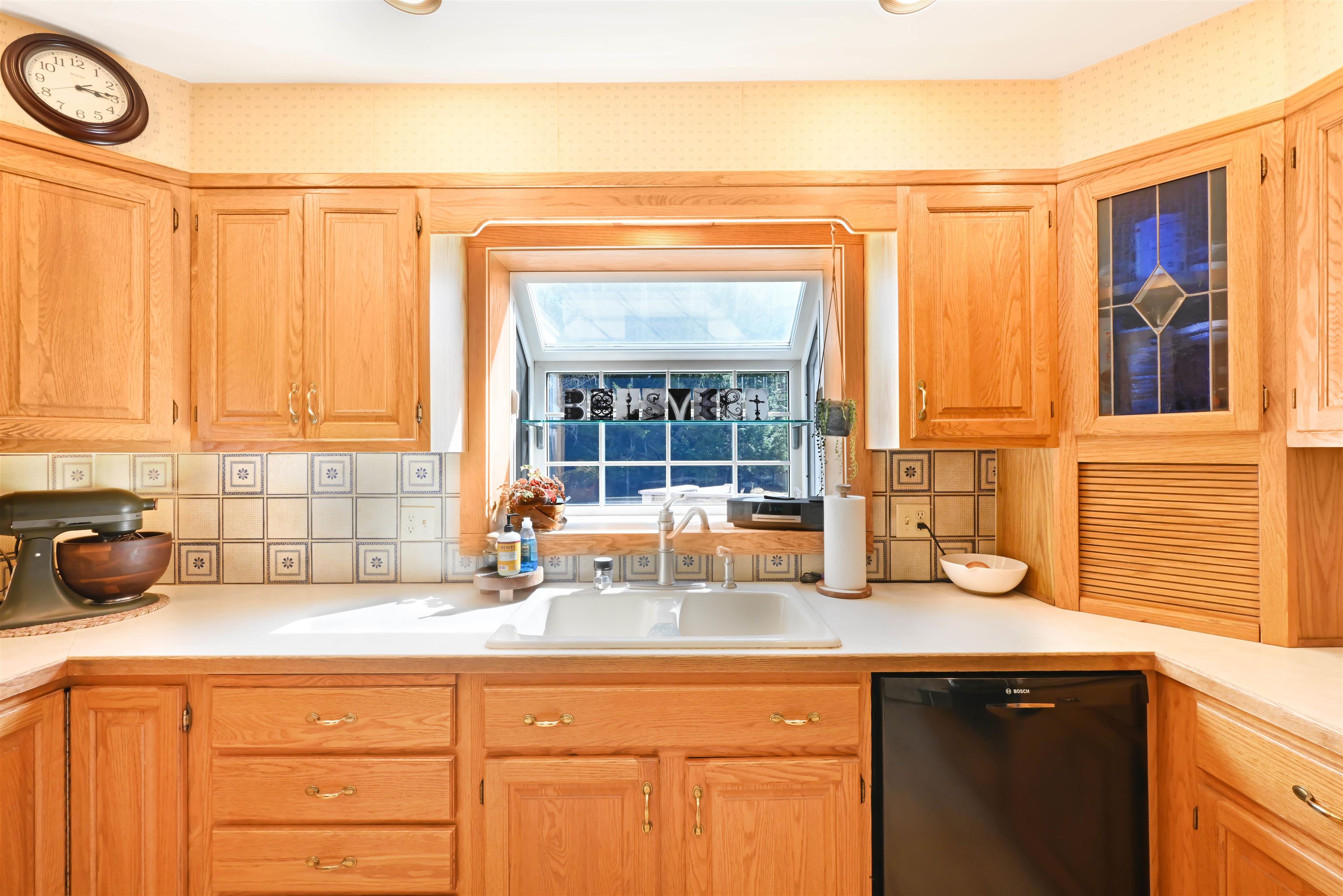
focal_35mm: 14
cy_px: 448
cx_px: 672
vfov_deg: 81.2
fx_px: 522
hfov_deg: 104.3
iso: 2500
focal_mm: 14
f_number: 14
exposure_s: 1/25
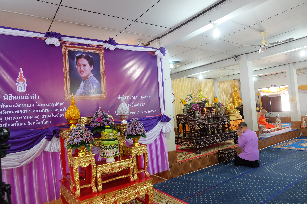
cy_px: 102
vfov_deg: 53.1
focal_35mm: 24
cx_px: 154
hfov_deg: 73.7
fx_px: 205
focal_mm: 16
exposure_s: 1/70
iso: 2500
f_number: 3.5
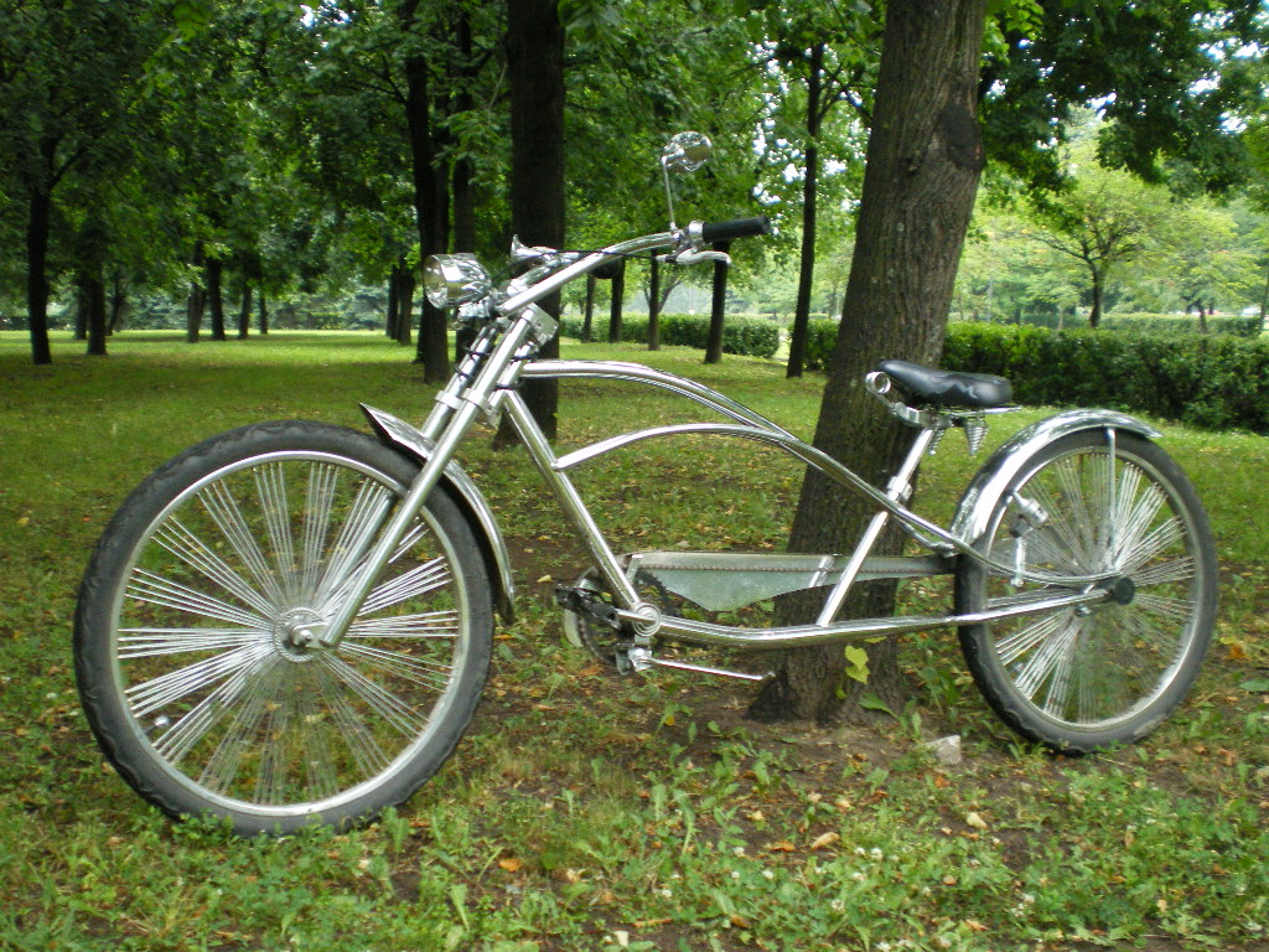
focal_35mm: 42
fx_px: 1540
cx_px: 634
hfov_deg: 44.8
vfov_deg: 34.3
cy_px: 476
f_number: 3.5
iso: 400
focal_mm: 7.4
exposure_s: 1/50
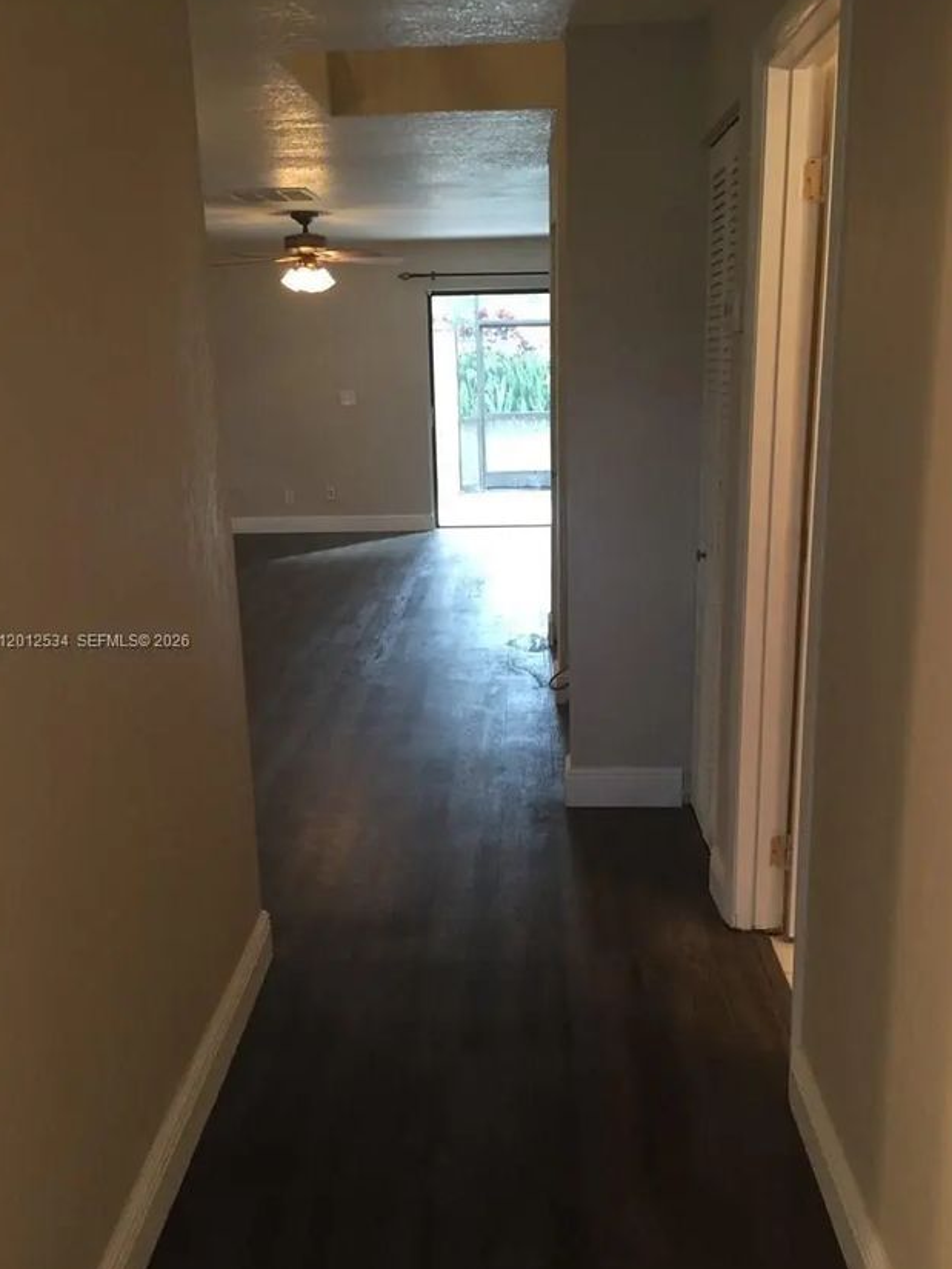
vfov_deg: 60.0
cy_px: 642
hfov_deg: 46.8
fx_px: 1100
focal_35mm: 30
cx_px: 477
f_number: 2.2
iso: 125
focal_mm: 4.15
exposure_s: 1/30
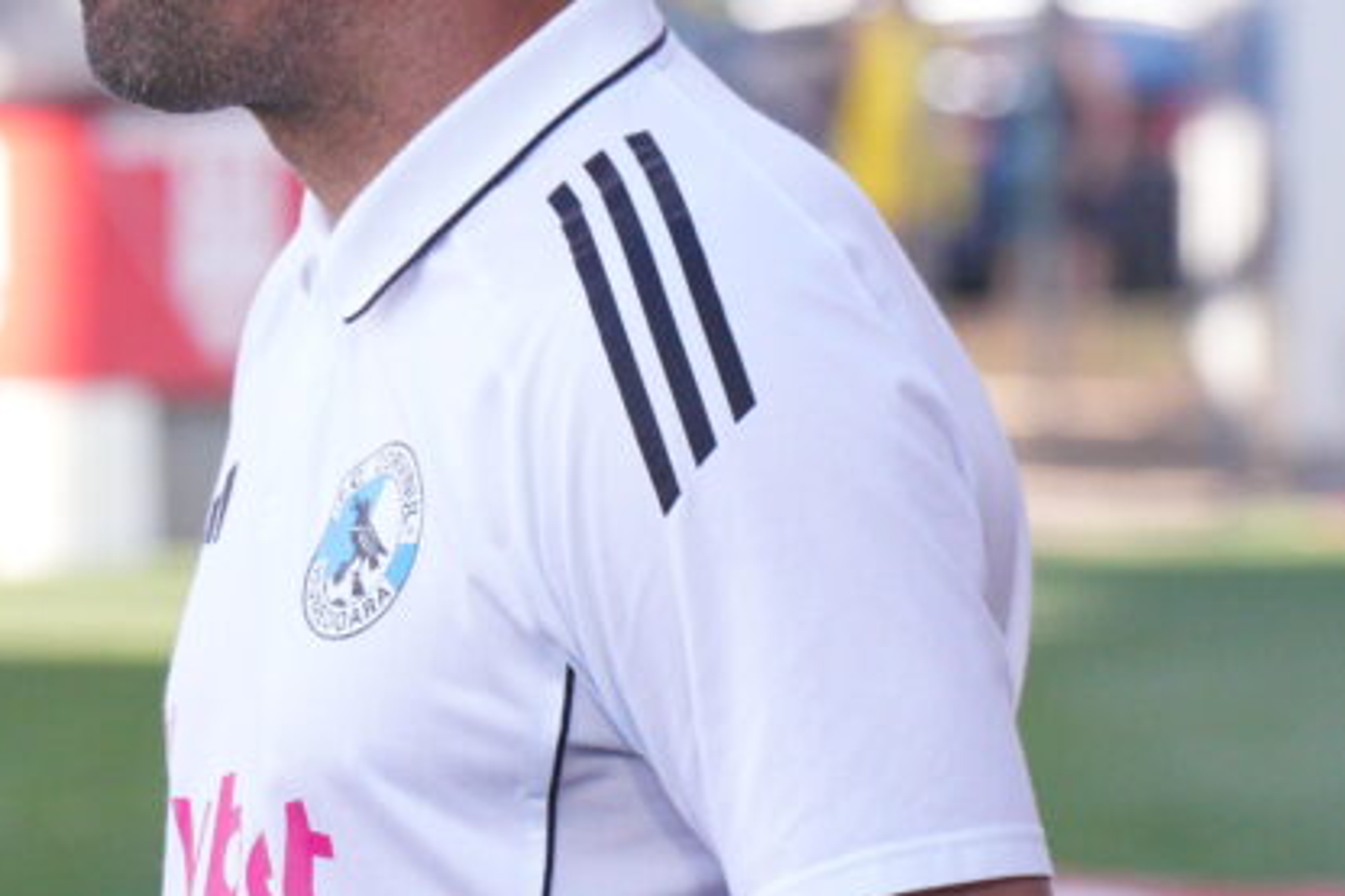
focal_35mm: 434
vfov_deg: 3.2
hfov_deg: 4.8
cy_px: 370
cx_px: 449
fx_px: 16207
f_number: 5
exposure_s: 1/1600
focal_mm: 129
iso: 2500
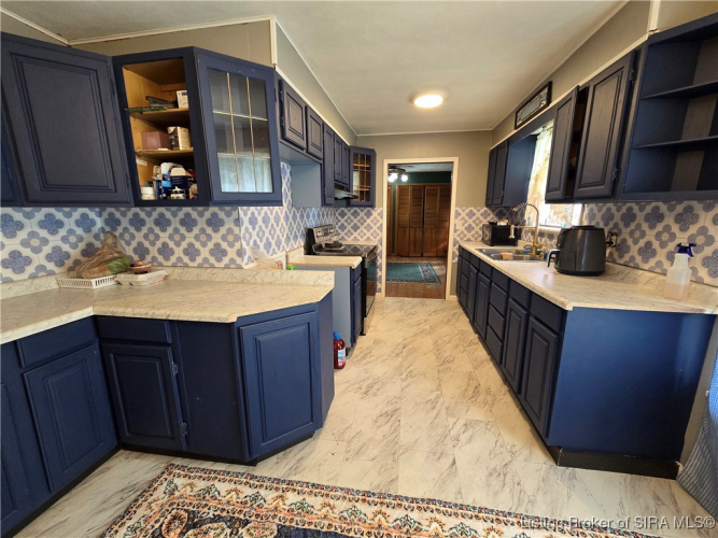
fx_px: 270
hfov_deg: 106.2
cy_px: 269
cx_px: 359
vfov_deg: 89.9
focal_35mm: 13
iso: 320
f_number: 2.2
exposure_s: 1/60
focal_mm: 2.2
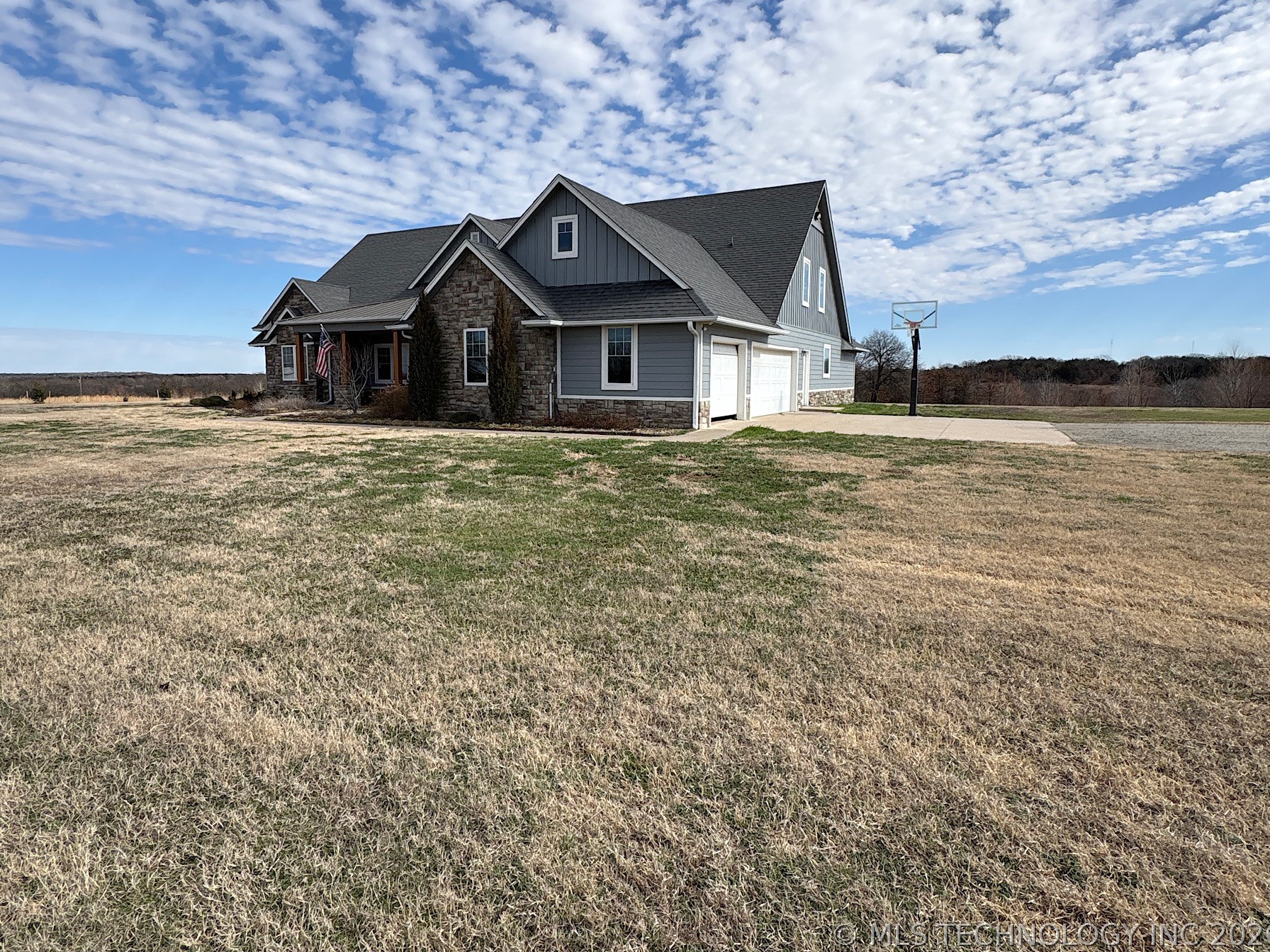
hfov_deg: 98.1
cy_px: 448
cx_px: 609
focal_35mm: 15
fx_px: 550
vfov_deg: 81.7
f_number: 2.2
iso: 50
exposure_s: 1/2028
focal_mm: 2.22
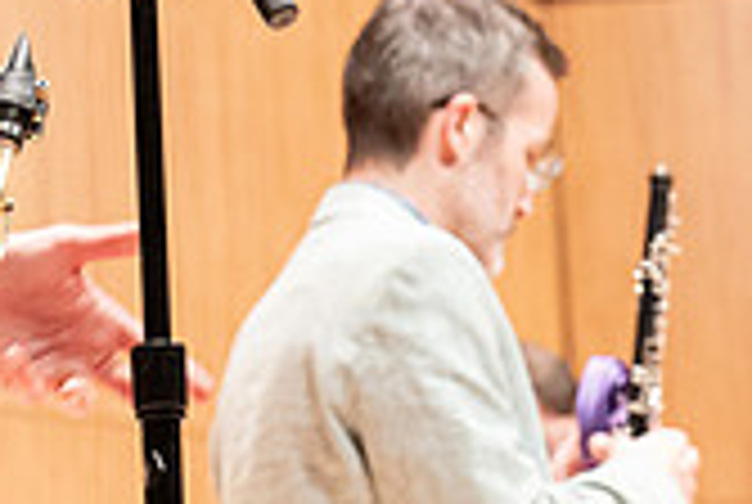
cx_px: -55
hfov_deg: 7.6
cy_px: -330
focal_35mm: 270
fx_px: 5650
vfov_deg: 5.1
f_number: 4
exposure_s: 1/160
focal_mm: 70
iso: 4000
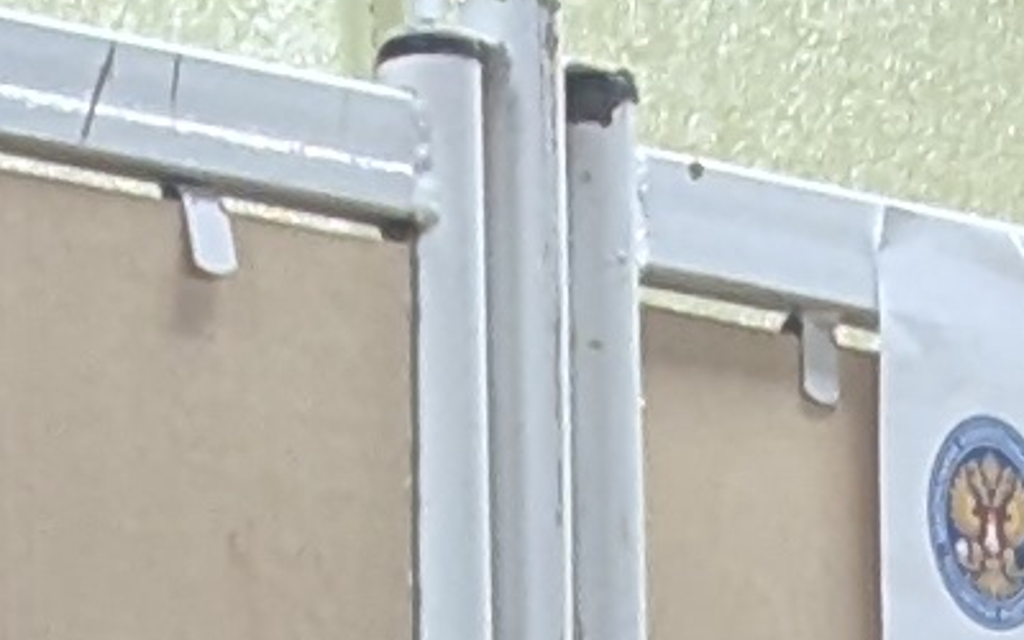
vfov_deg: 2.3
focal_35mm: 520
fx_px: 14512
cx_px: -474
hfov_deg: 4.0
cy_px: 4529
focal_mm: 6.81
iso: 116
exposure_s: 1/23.8
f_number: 1.85
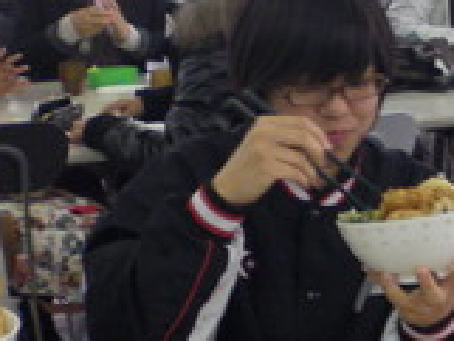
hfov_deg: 16.7
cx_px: 259
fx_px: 1549
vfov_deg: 12.6
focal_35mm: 118
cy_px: 140
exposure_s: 1/50
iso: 200
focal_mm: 6.3
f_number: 3.1
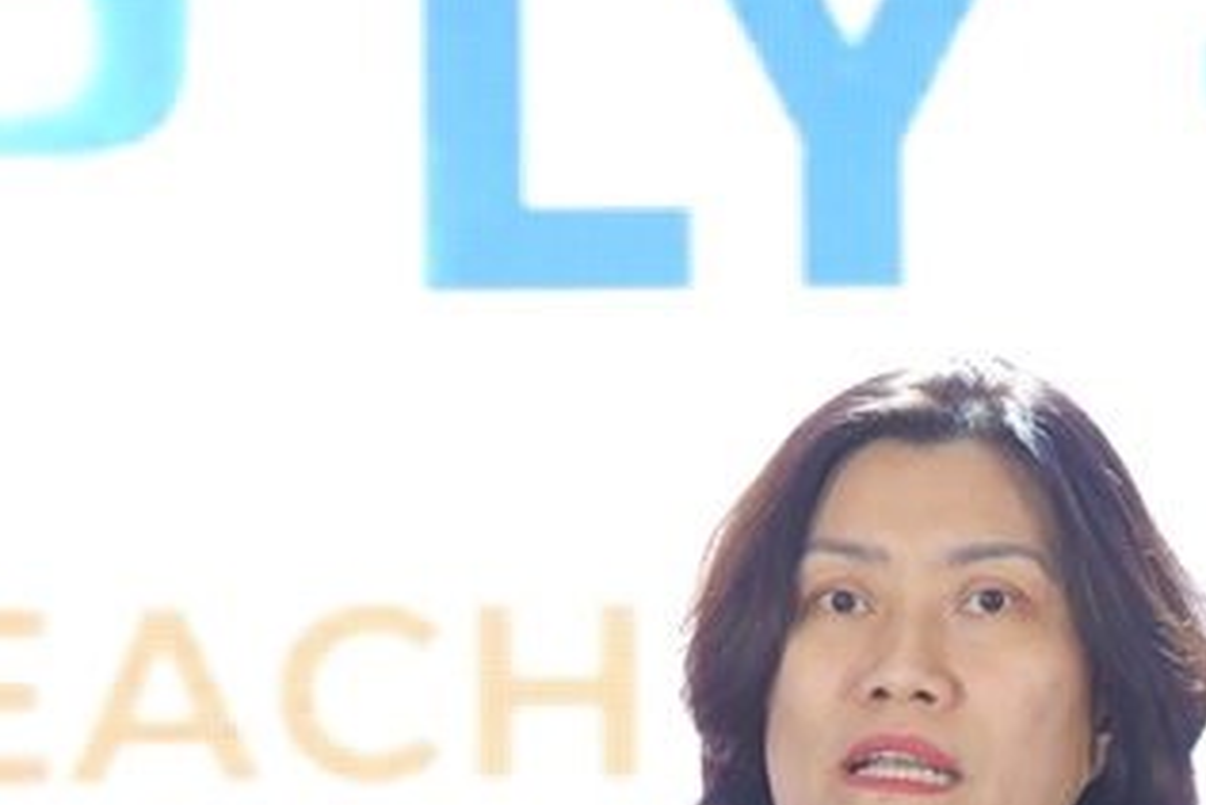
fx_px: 24431
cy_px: 908
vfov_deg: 1.9
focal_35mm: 729
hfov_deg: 2.8
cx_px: 969
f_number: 6.4
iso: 2500
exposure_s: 1/125
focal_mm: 192.9
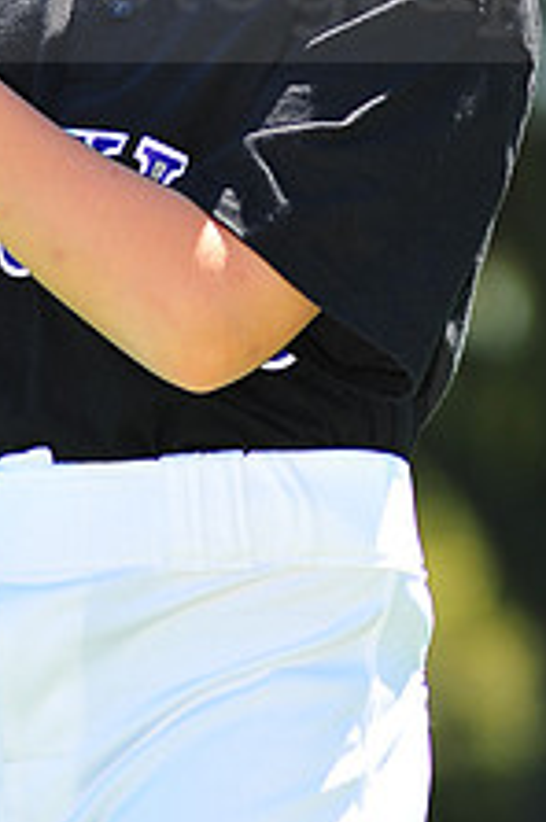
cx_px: 214
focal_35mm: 469
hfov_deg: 2.9
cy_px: -55
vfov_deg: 4.4
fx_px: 10702
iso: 200
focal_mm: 180
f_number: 5
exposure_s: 1/400
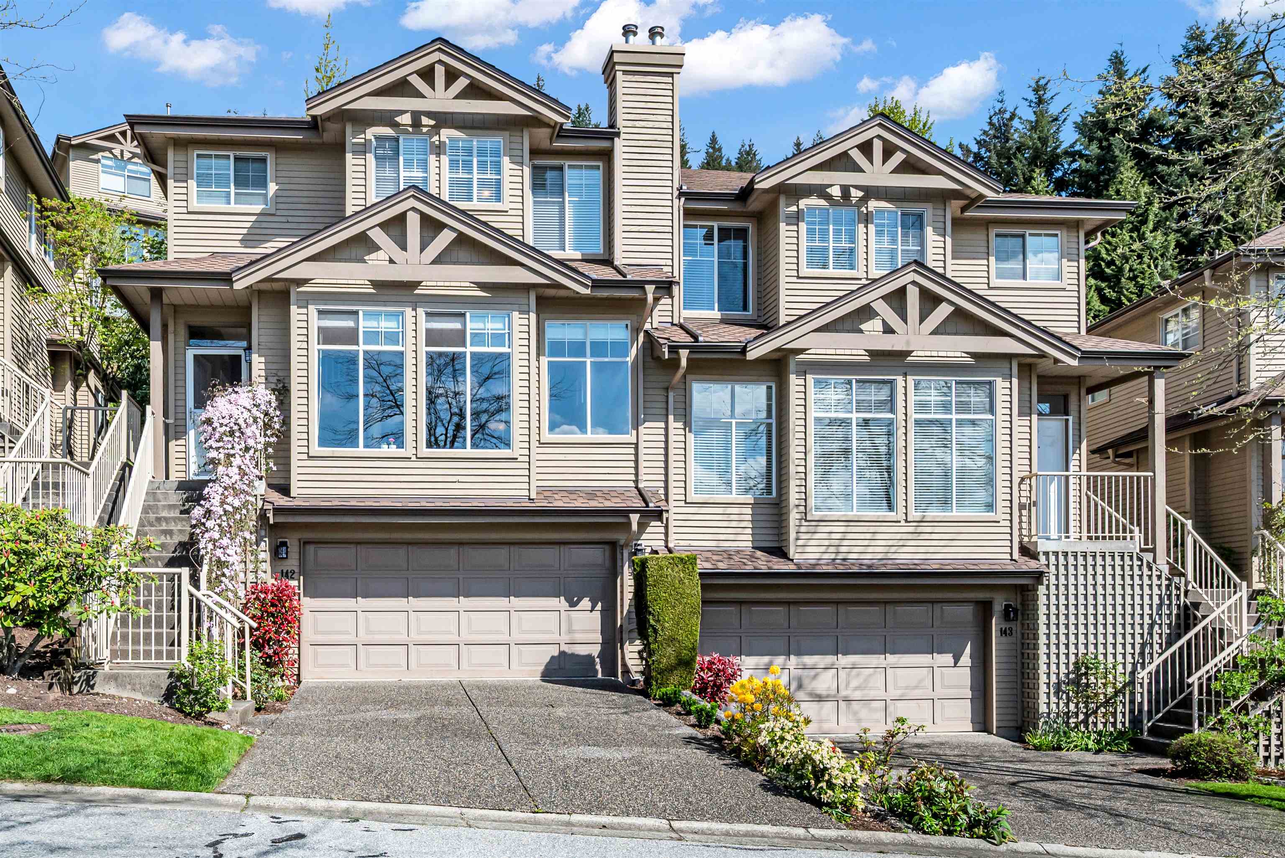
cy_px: 429
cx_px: 642
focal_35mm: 18
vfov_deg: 66.0
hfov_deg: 88.4
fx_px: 660
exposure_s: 1/1250
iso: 400
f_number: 10
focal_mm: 18.5
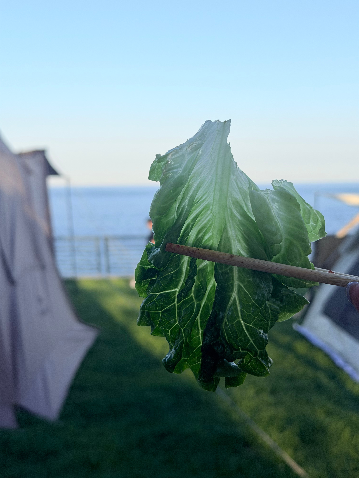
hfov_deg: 30.3
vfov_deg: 39.7
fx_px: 664
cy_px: 239
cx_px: 180
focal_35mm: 48
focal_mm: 6.76
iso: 64
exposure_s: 1/2577
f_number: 1.78
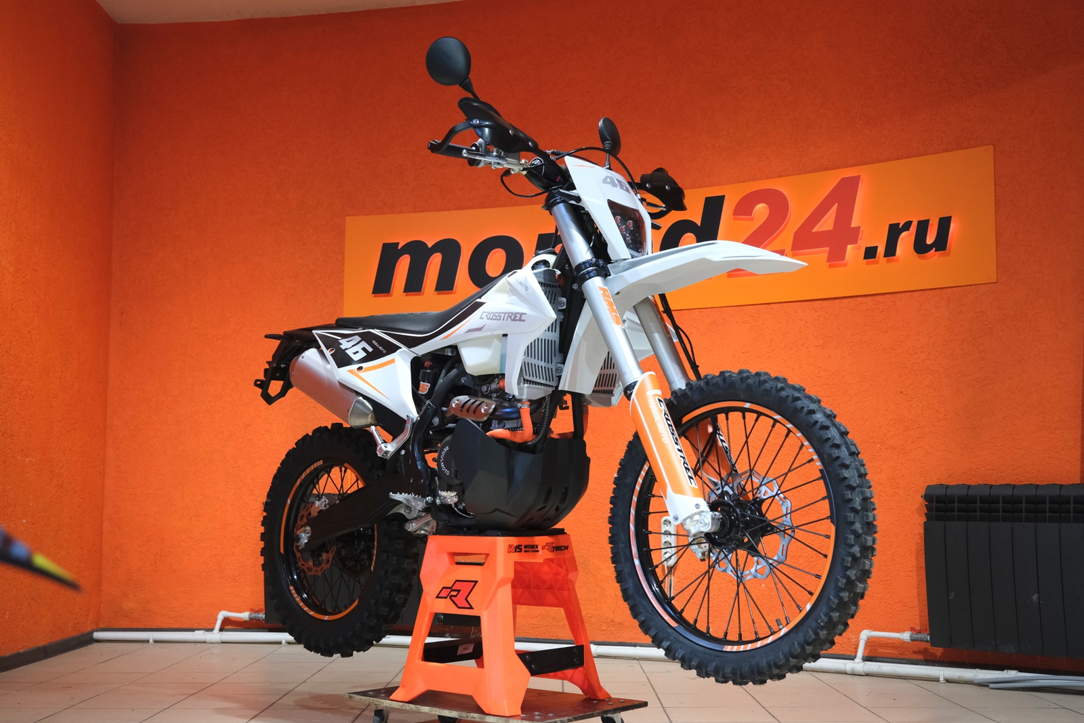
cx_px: 542
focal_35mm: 41
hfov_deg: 47.4
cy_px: 362
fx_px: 1235
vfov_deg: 32.6
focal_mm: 27.5
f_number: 4
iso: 1600
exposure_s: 1/100
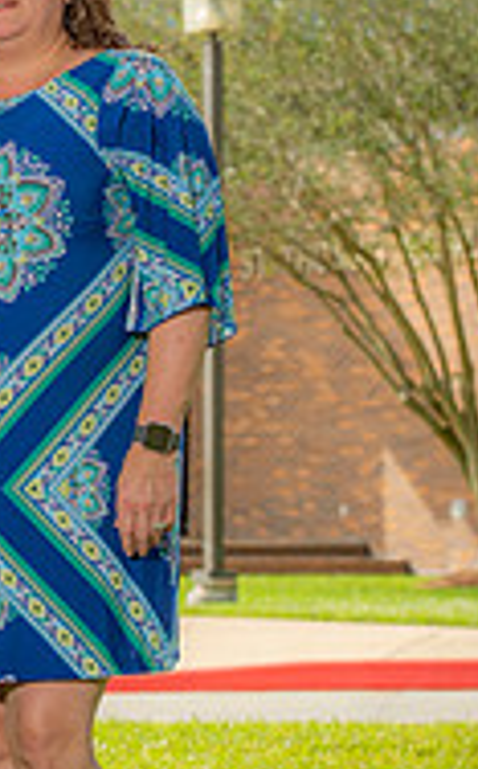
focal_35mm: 183
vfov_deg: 11.4
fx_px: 3826
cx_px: -71
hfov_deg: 7.1
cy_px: 241
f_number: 5.6
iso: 80
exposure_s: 1/250
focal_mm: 75
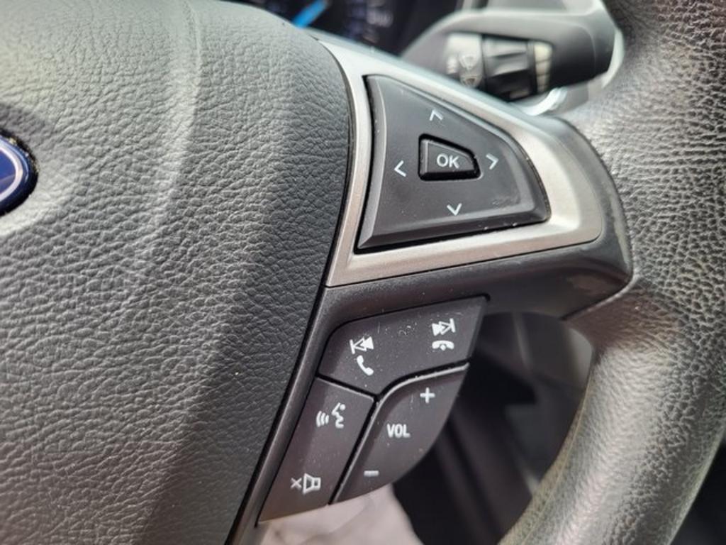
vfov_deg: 53.1
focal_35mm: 26
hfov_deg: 67.3
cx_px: 363
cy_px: 272
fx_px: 545
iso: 40
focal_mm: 5.4
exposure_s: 1/120
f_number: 1.8
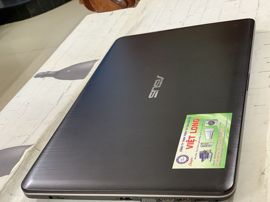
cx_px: 135
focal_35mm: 52
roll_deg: +20.4
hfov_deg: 36.8
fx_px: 406
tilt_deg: -30.0
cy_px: 101
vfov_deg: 28.0
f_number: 2.4
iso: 400
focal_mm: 6
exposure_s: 1/60
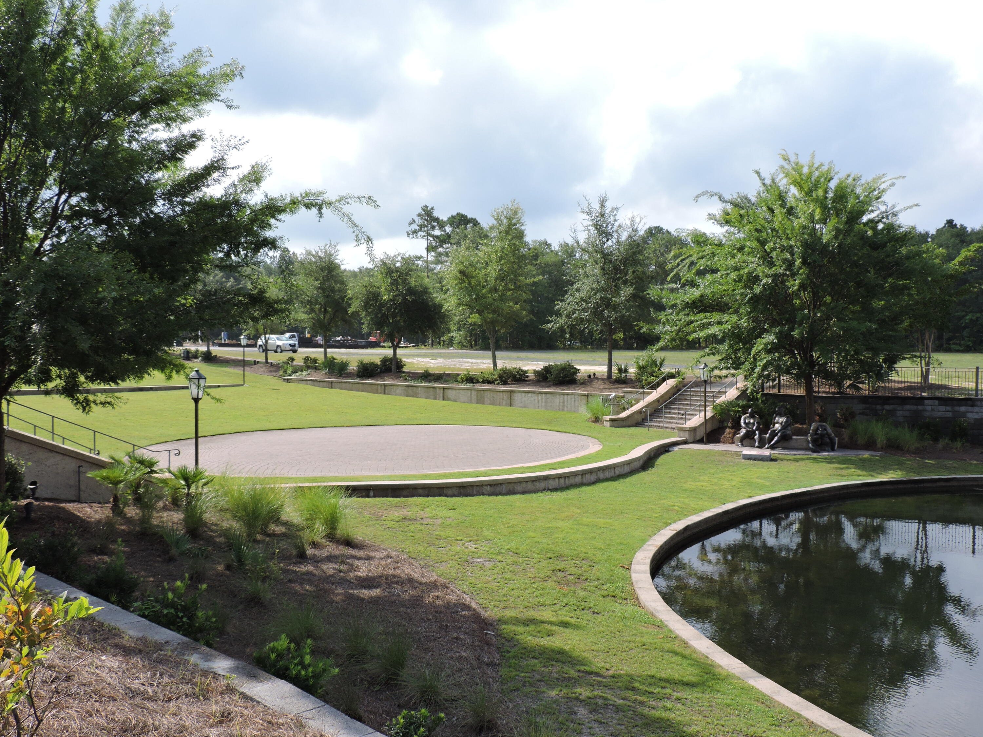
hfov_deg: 55.4
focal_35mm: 33
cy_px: 368
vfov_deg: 42.9
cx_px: 492
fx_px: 937
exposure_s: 1/800
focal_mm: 5.9
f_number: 3.2
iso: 100
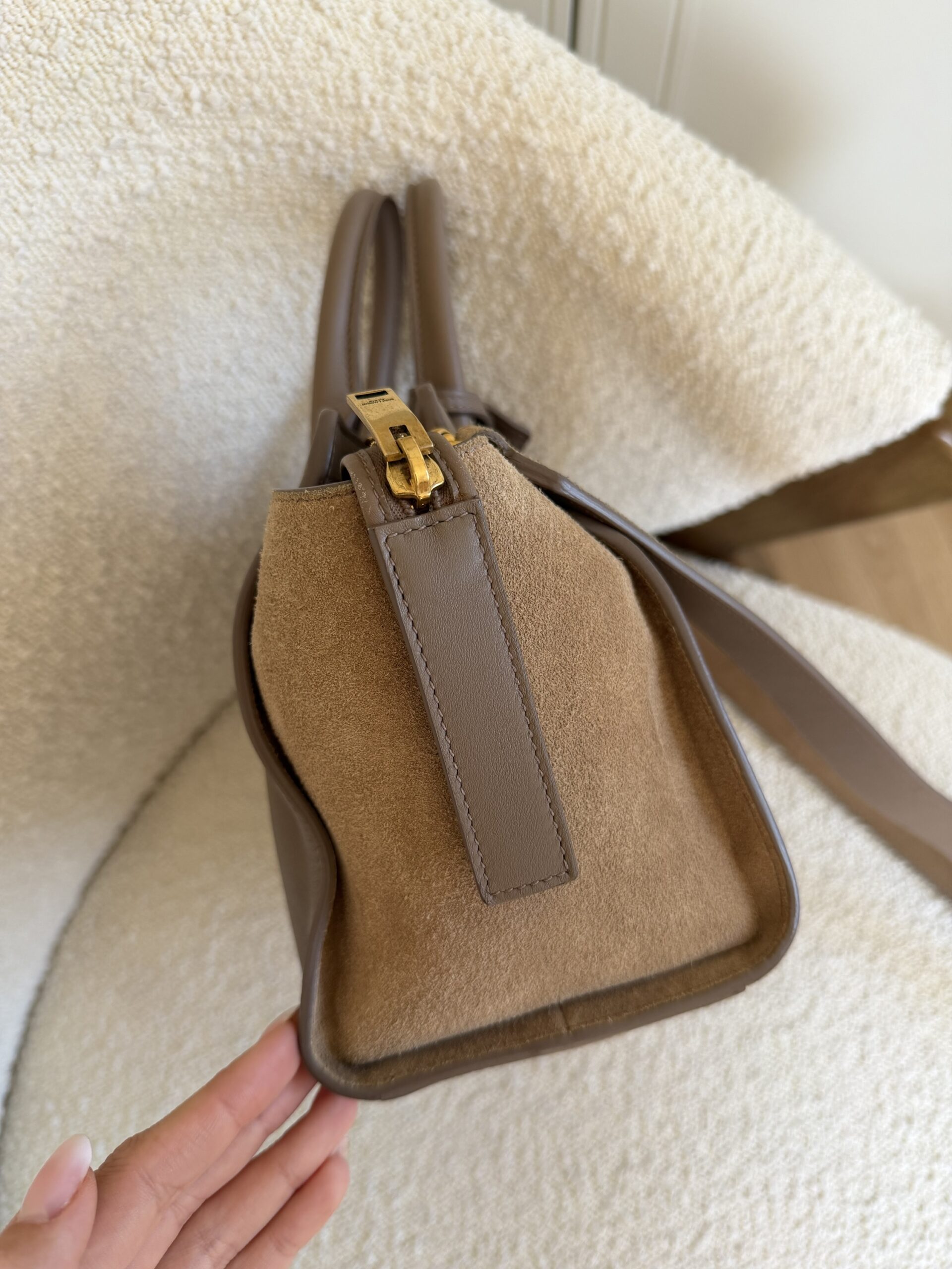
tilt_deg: -68.5
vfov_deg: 71.6
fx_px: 880
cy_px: 634
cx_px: 476
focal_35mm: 24
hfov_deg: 56.8
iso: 100
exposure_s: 1/121
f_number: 1.78
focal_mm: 6.76
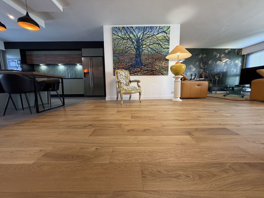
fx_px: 107
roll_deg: +1.9
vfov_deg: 85.7
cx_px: 132
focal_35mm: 14
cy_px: 99
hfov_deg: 102.1
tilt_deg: -7.7
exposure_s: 1/121
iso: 250
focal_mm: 2.22
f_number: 2.2
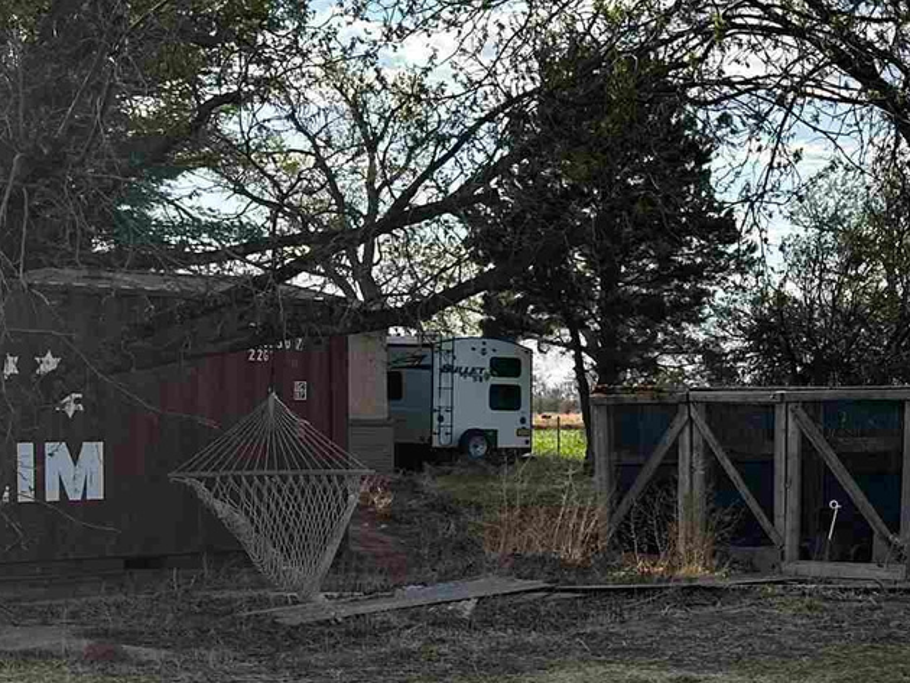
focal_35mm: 78
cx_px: 1254
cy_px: 475
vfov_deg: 18.8
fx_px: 2051
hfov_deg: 21.9
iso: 80
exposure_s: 1/2660
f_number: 1.78
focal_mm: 6.86
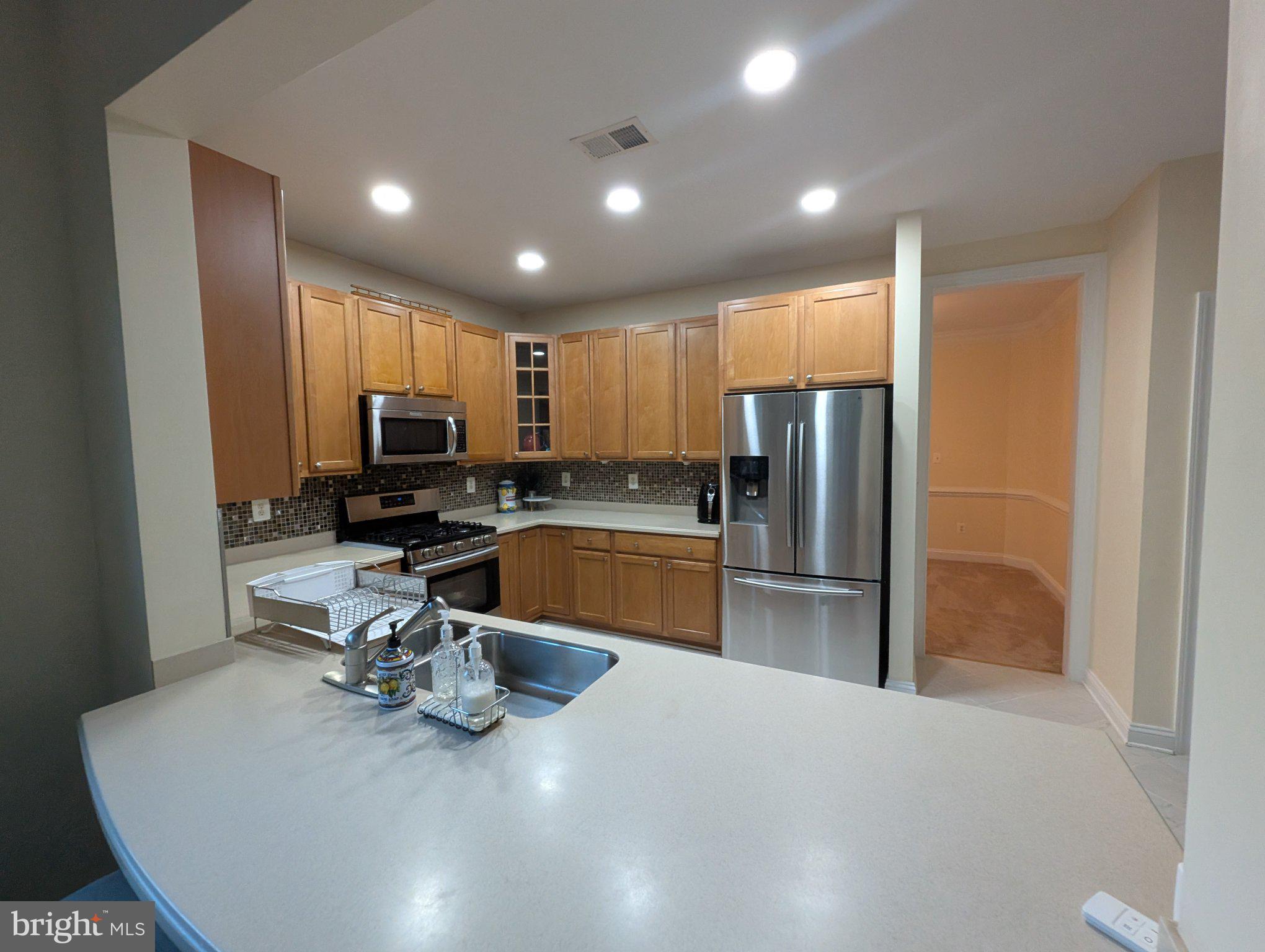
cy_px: 476
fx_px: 476
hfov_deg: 106.1
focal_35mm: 13
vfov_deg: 90.1
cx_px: 632
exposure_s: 1/120
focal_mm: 1.95
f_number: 2.2
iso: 541
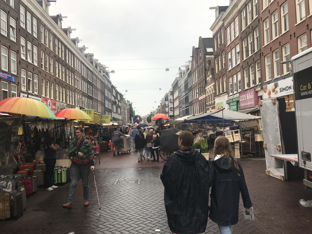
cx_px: 146
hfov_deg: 59.9
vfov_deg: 46.8
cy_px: 116
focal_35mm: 30
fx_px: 270
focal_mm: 3.99
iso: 20
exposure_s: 1/378
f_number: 1.8
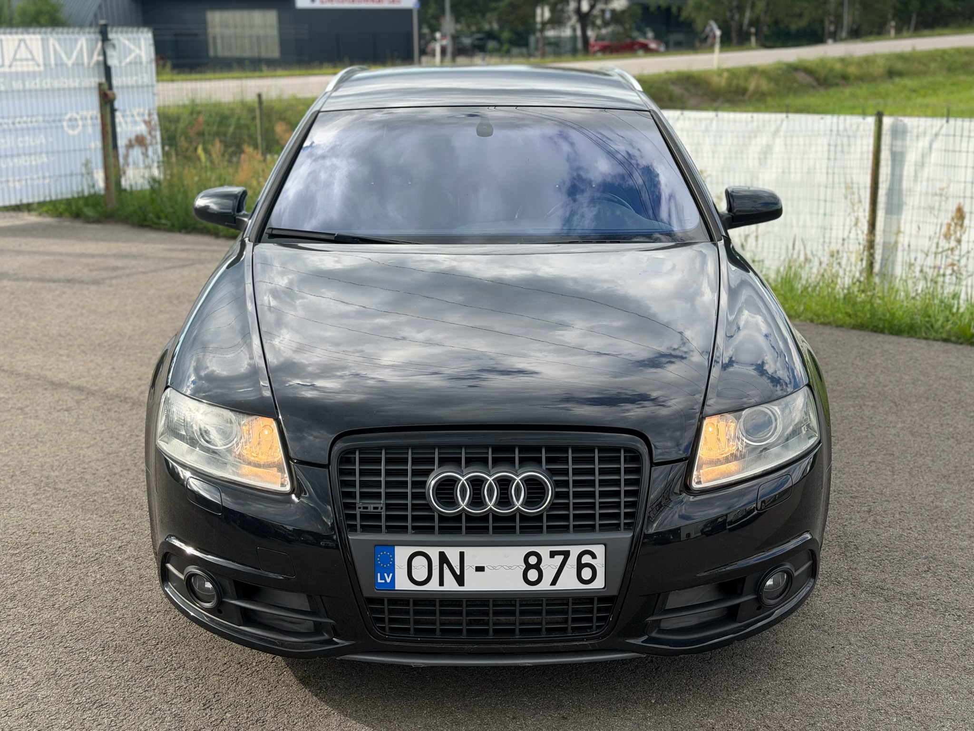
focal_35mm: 48
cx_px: 487
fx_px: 1351
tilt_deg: -14.3
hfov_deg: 39.7
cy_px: 366
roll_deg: +1.1
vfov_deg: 30.3
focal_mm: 6.76
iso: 64
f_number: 1.78
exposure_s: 1/1242
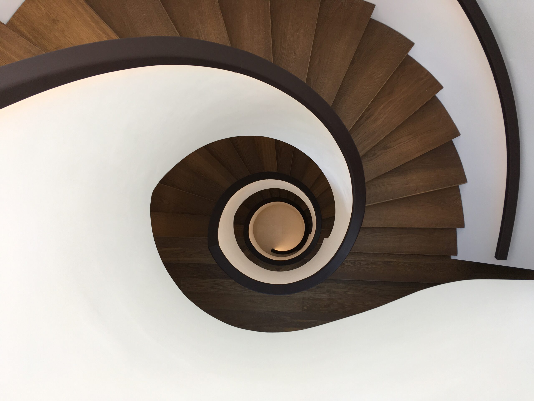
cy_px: 200
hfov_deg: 61.7
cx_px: 267
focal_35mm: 29
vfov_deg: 48.2
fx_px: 447
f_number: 2.2
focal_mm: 4.15
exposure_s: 1/100
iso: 40
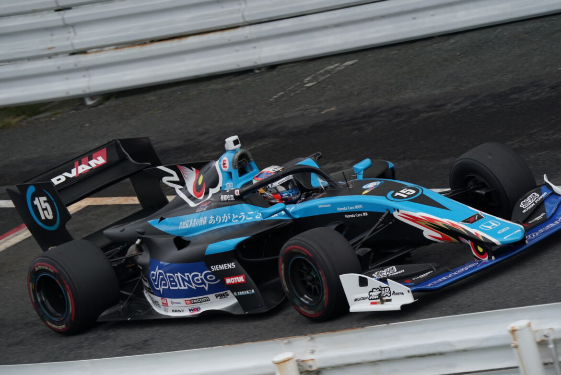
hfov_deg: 3.4
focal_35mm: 600
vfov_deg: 2.3
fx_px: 9357
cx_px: 280
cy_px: 188
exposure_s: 1/500
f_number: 11
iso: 320
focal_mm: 600
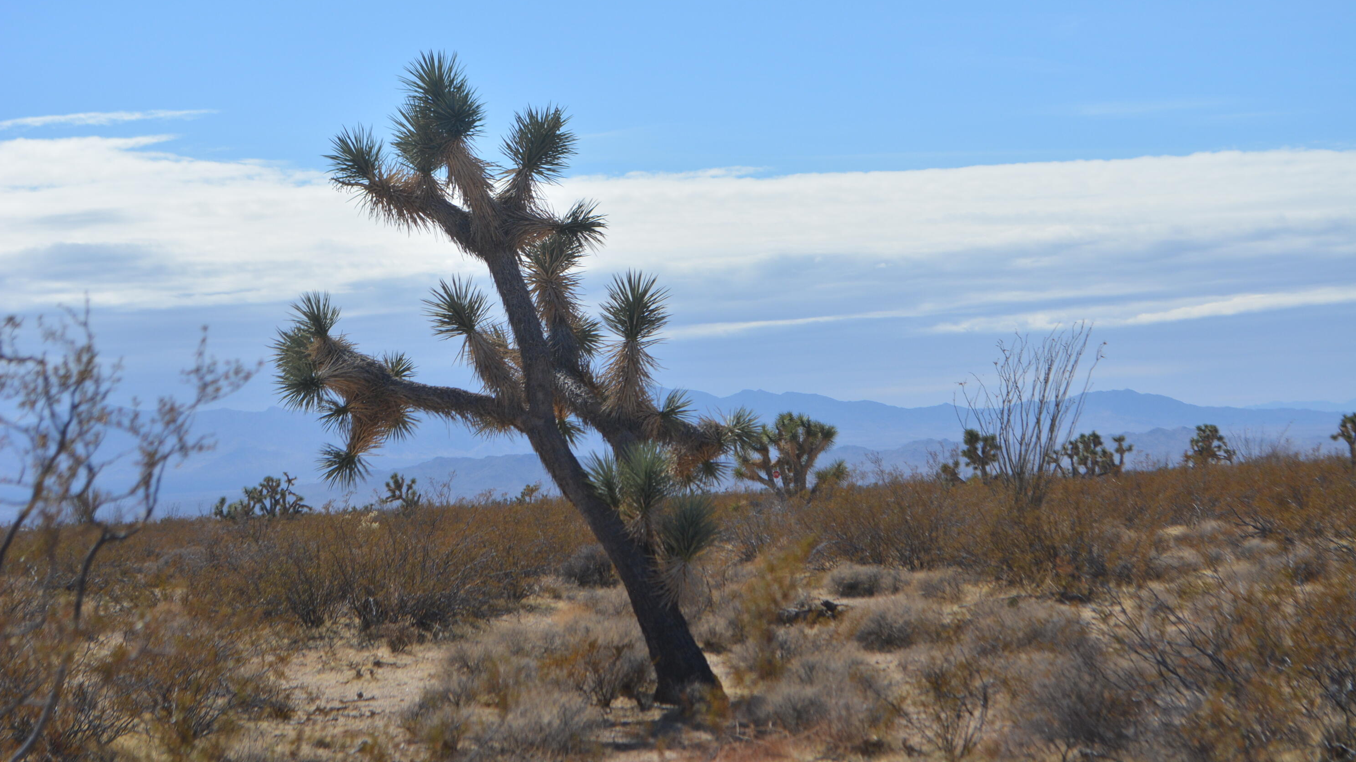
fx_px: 2948
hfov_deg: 25.9
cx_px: 677
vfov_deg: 14.7
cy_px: 430
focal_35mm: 82
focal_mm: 52
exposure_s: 1/2000
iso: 360
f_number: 8
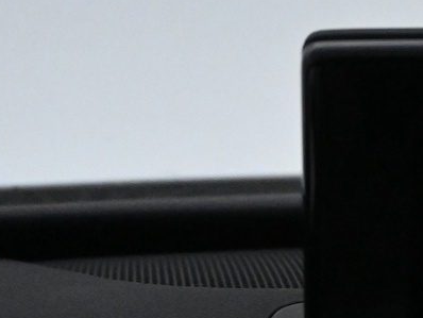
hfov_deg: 13.2
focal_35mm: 135
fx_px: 1650
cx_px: 767
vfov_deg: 10.9
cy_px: 313
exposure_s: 1/400
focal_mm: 23
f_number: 4.5
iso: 6400
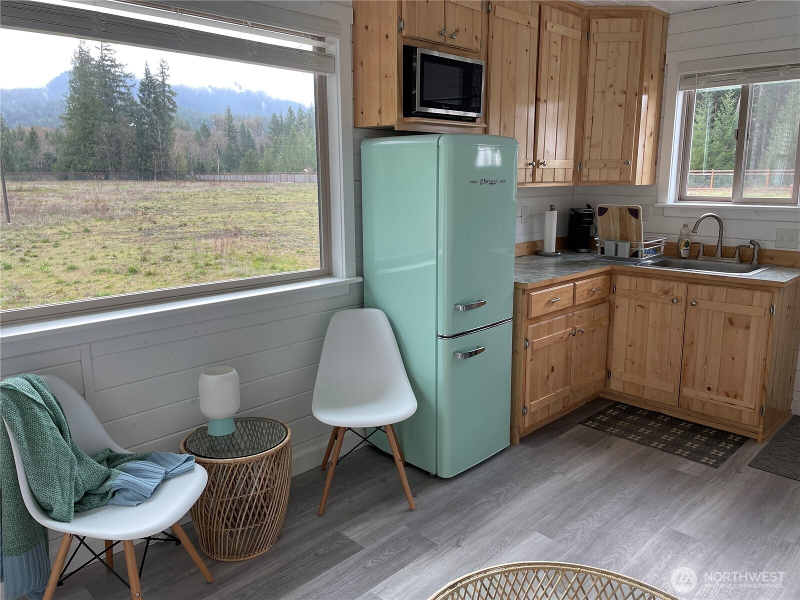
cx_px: 400
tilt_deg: -10.9
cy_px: 300
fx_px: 601
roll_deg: +0.5
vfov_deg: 53.1
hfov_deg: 67.3
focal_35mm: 26
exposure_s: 1/144
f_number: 1.6
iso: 32
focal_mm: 4.2
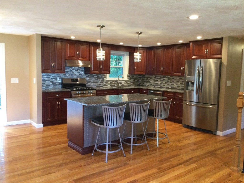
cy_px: 92
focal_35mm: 31
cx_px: 122
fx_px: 219
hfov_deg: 58.4
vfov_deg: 45.4
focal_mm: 3.3
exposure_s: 1/30
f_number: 2.4
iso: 125
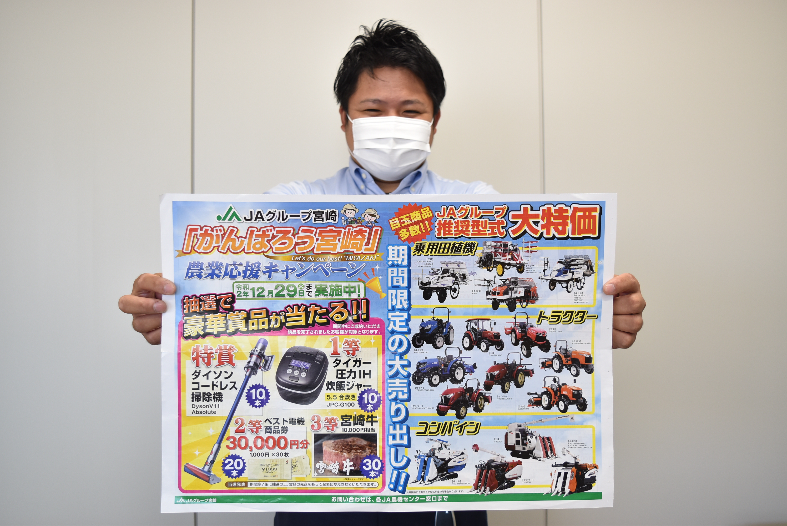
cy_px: 263
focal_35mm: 36
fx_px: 788
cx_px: 394
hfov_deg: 53.1
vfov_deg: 36.9
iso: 400
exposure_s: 1/80
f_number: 4.5
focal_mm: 24
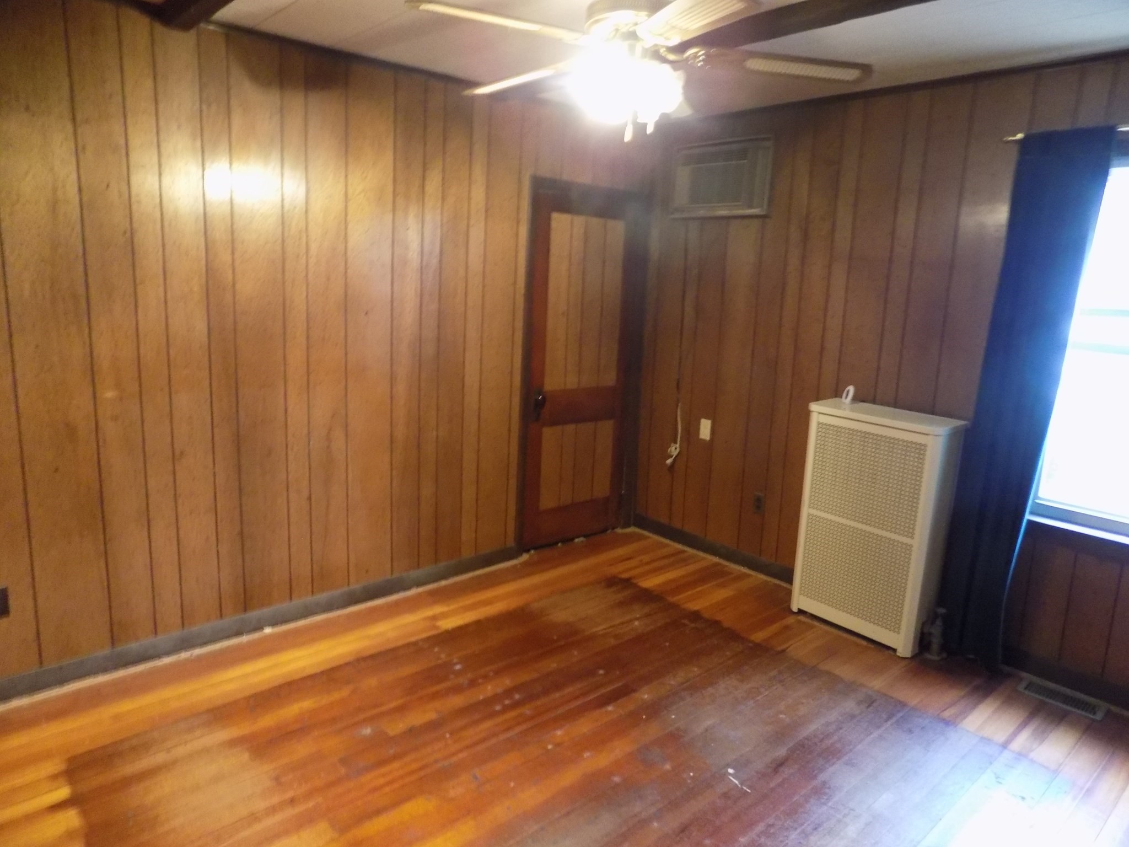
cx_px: 564
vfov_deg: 58.9
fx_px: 750
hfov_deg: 73.9
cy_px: 424
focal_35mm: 23
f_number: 3.1
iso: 400
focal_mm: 4
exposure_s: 1/3
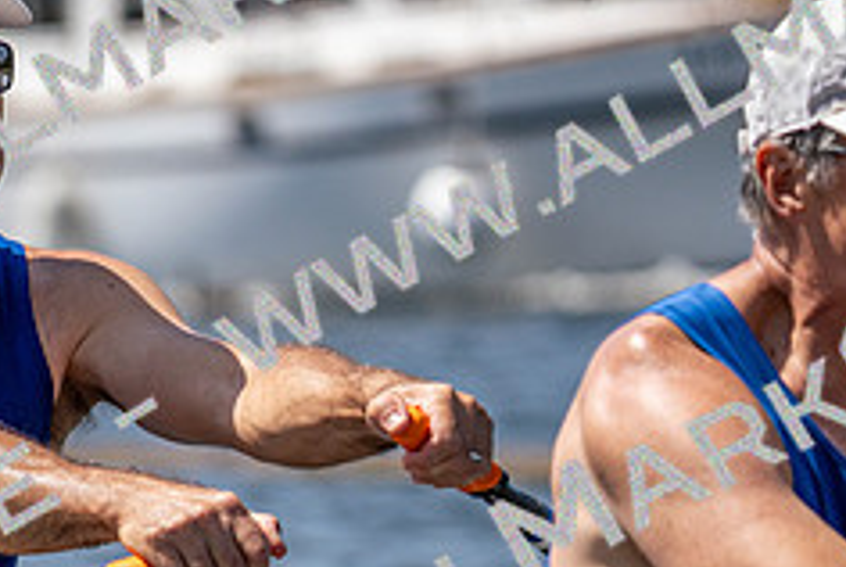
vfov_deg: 2.1
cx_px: -47
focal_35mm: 663
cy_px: 432
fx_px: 15600
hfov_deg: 3.1
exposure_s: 1/2000
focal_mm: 270
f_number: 5.6
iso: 200
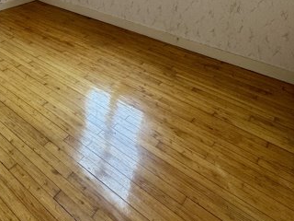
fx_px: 297
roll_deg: -1.6
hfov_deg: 46.1
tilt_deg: -12.2
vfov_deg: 33.9
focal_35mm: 35
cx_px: 16
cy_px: -36
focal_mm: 2.22
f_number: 2.2
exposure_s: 1/100
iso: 100
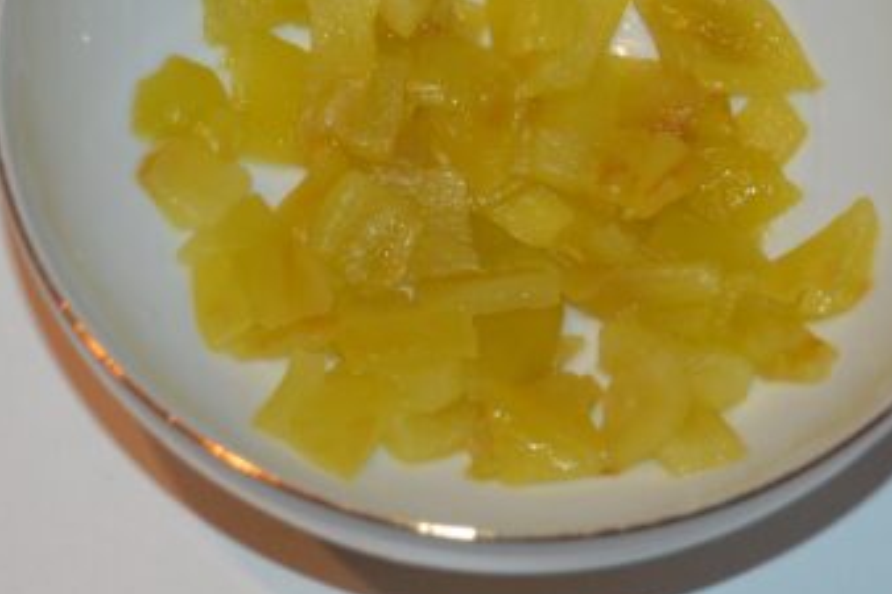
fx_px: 2922
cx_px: 488
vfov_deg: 11.6
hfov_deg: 17.4
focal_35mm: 118
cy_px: 102
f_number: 5
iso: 720
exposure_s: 1/60
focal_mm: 38
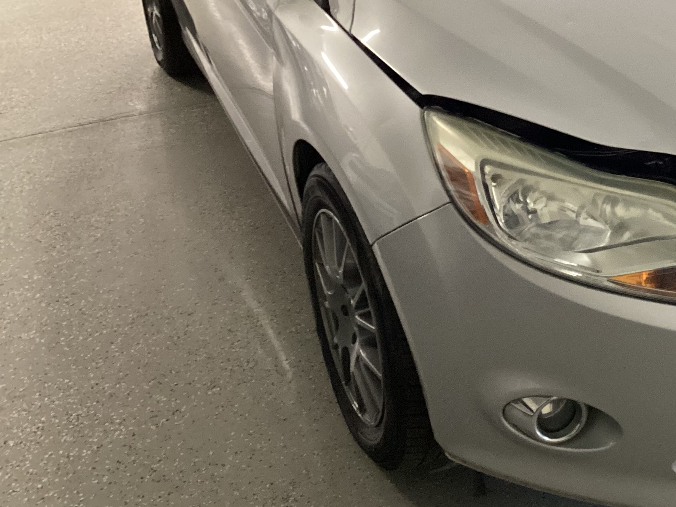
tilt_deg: -24.3
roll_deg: +0.8
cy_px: 110
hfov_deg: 32.0
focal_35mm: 57
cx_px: 617
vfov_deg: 25.3
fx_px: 1113
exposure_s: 1/40
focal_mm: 3.3
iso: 320
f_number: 2.4
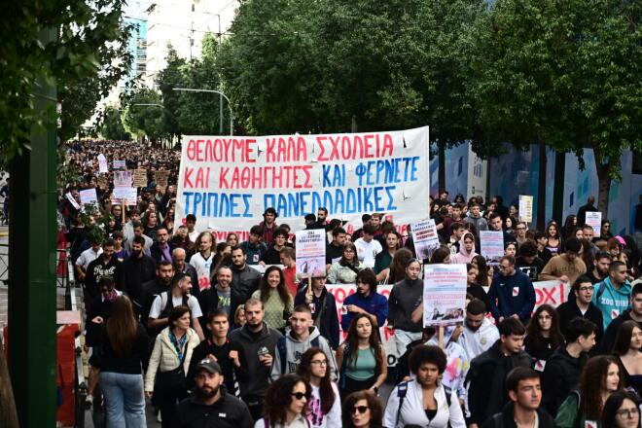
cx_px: 321
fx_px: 1248
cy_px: 214
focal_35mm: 70
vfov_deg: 19.5
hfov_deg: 28.8
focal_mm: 70
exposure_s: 1/1000
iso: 500
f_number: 4
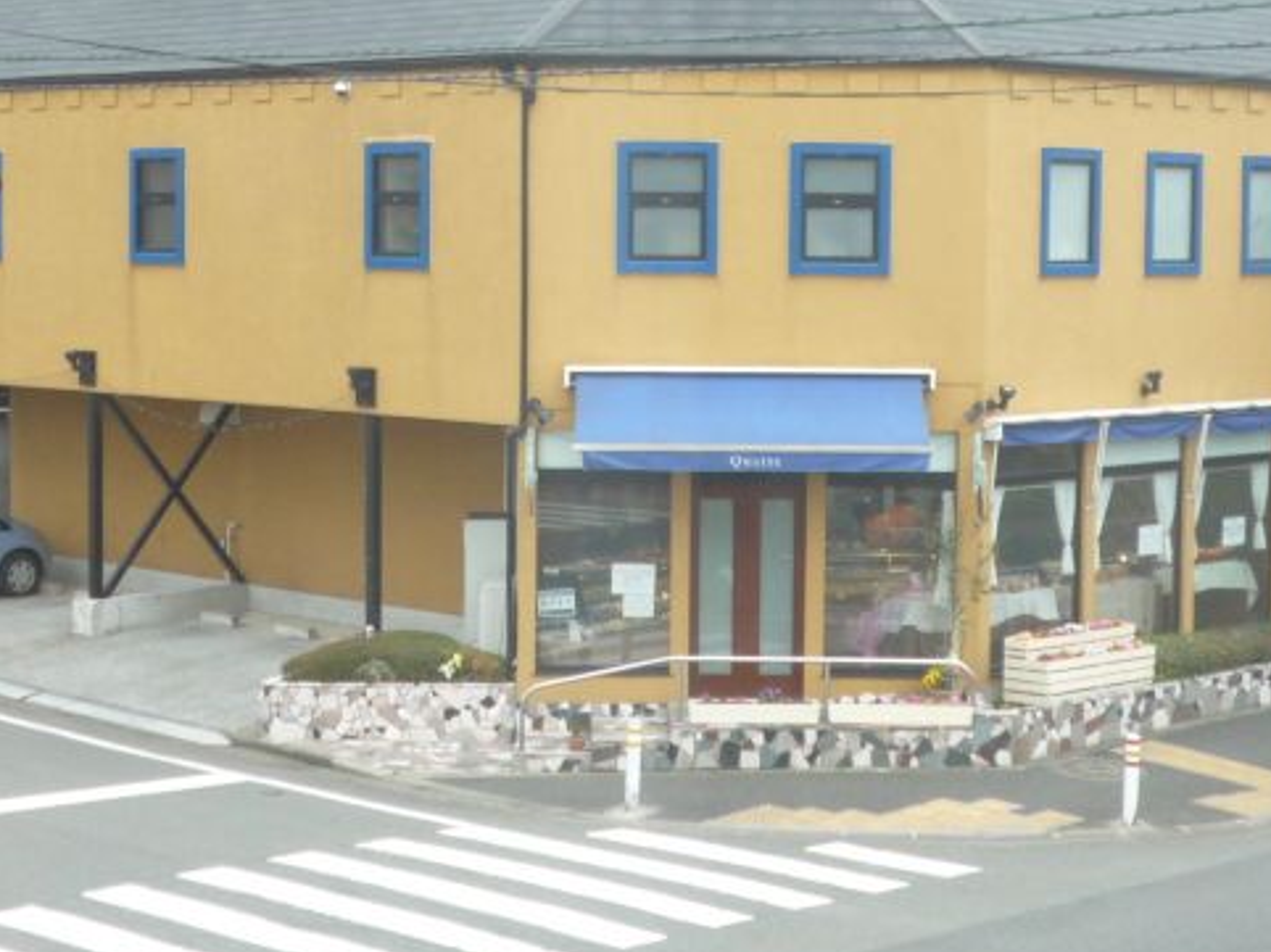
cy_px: 359
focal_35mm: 85
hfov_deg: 23.0
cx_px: 625
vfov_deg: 17.3
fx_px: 3119
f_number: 3.8
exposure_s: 1/200
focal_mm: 6.3
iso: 100
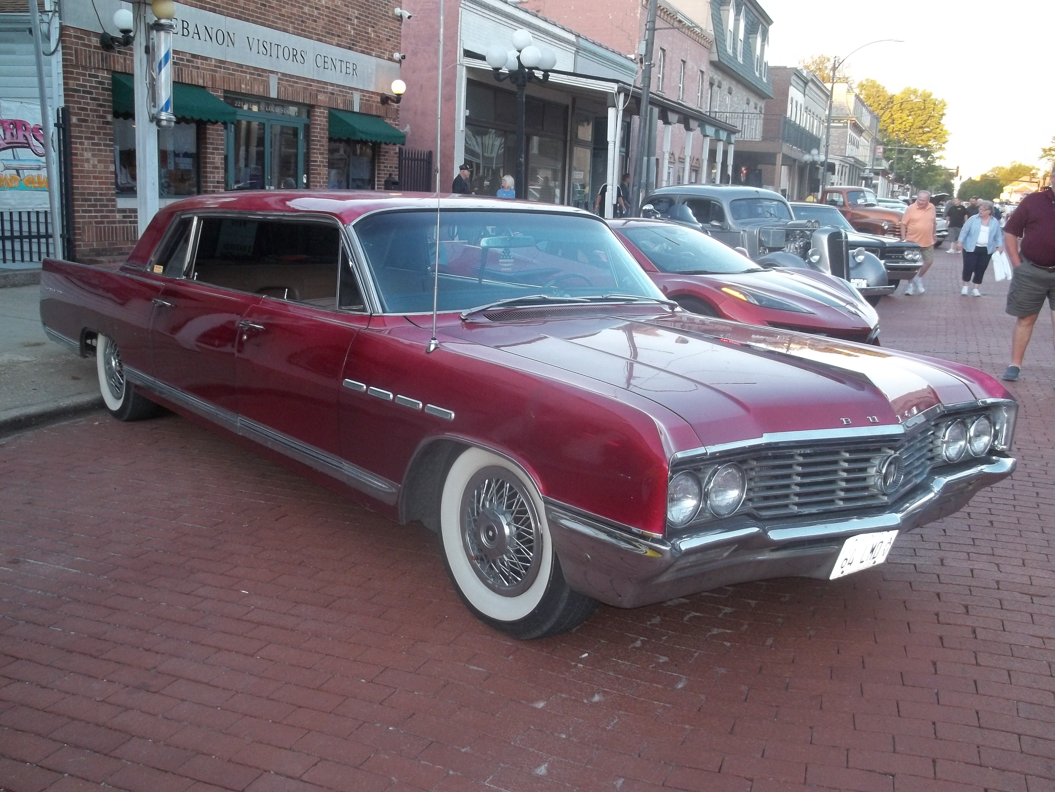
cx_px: 528
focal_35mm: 33
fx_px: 1006
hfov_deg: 55.4
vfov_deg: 42.9
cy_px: 396
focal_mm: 5.9
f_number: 3.3
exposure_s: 1/50
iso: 160
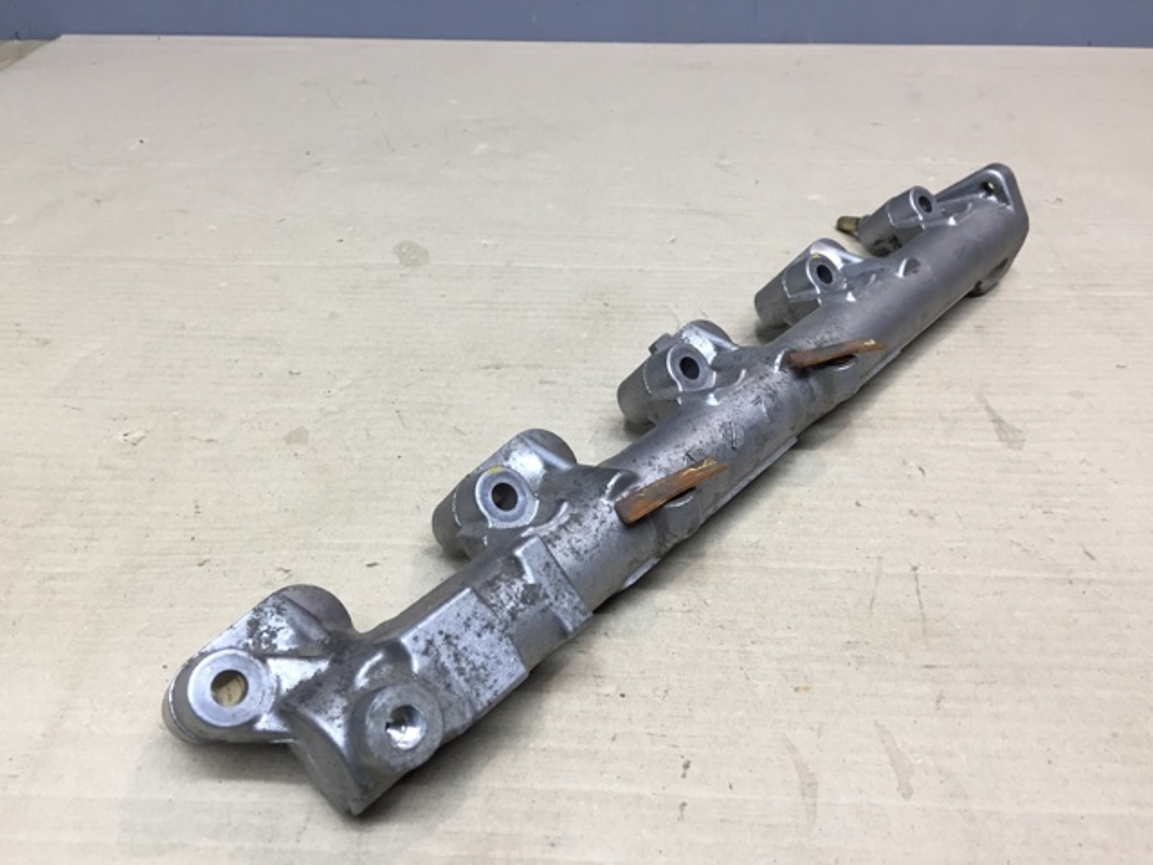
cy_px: 432
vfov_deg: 48.2
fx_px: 966
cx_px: 576
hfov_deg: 61.7
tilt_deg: -36.3
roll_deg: -1.4
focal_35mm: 29
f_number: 2.2
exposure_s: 1/33
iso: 50
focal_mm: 4.15
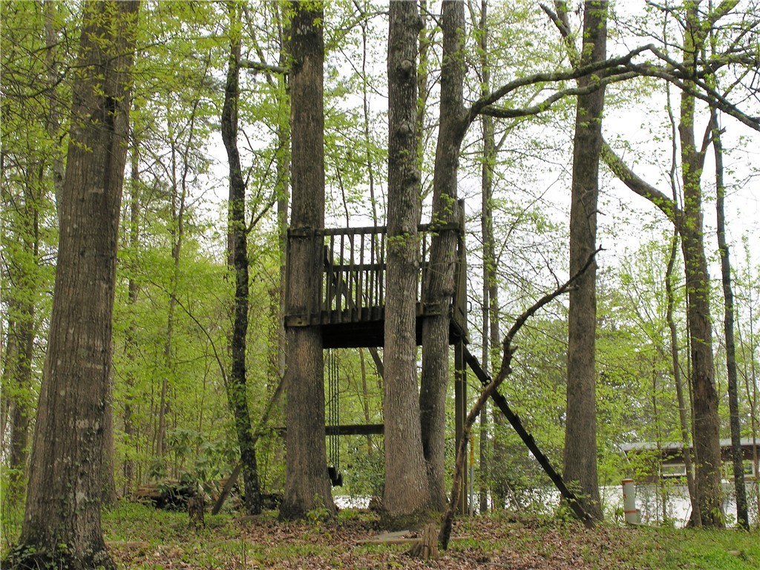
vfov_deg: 17.4
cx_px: 380
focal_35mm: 85
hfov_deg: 23.0
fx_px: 1866
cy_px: 285
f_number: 5.5
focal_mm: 21.6
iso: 50
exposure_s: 1/69.6
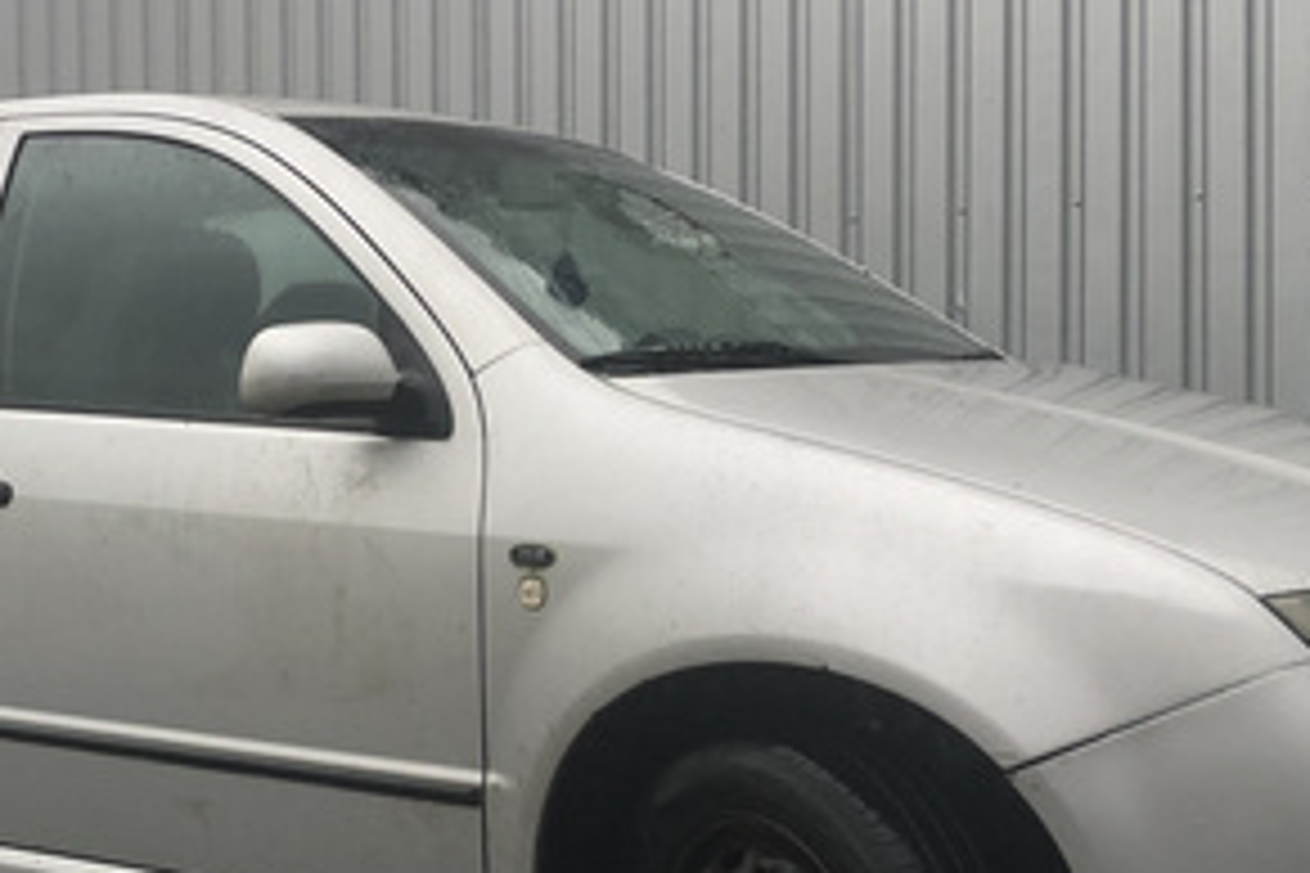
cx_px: 414
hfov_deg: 33.1
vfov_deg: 22.6
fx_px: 2183
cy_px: 504
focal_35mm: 60
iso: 25
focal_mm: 3.99
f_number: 1.8
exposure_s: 1/40
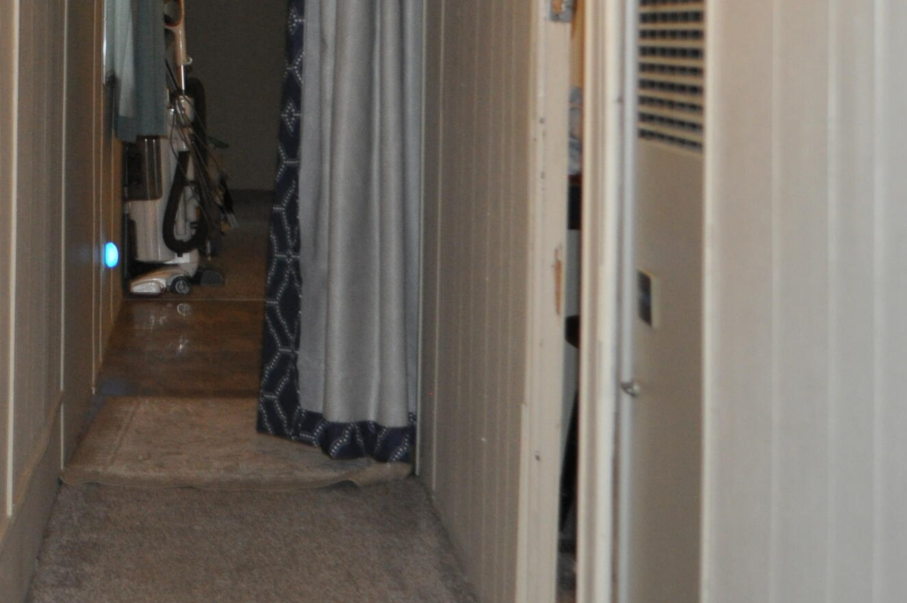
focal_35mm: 82
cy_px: 8
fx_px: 2064
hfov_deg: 24.6
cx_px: 249
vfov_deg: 16.3
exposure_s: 1/60
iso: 800
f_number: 4
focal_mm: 24
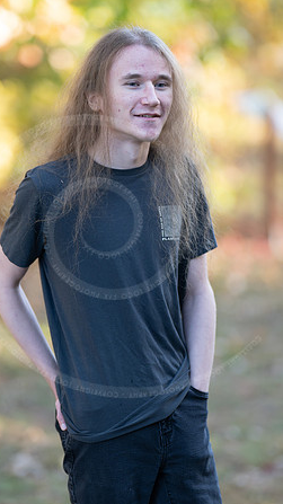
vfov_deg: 16.0
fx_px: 1790
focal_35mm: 134
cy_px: 251
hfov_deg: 9.0
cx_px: 116
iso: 200
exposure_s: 1/640
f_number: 1.2
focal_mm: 85
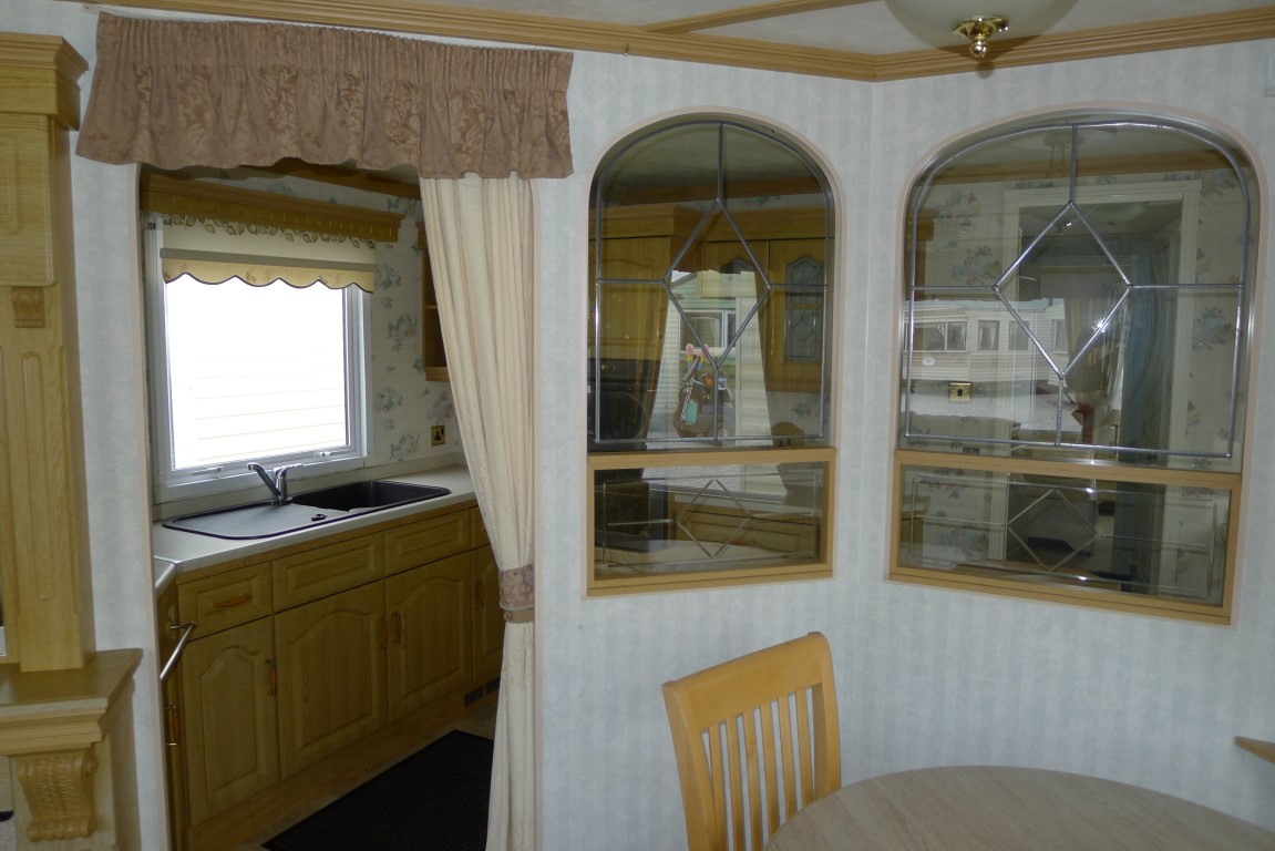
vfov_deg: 53.2
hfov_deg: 73.7
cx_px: 638
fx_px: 850
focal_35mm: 24
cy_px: 426
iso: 100
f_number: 2
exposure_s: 1/60
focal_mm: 5.1
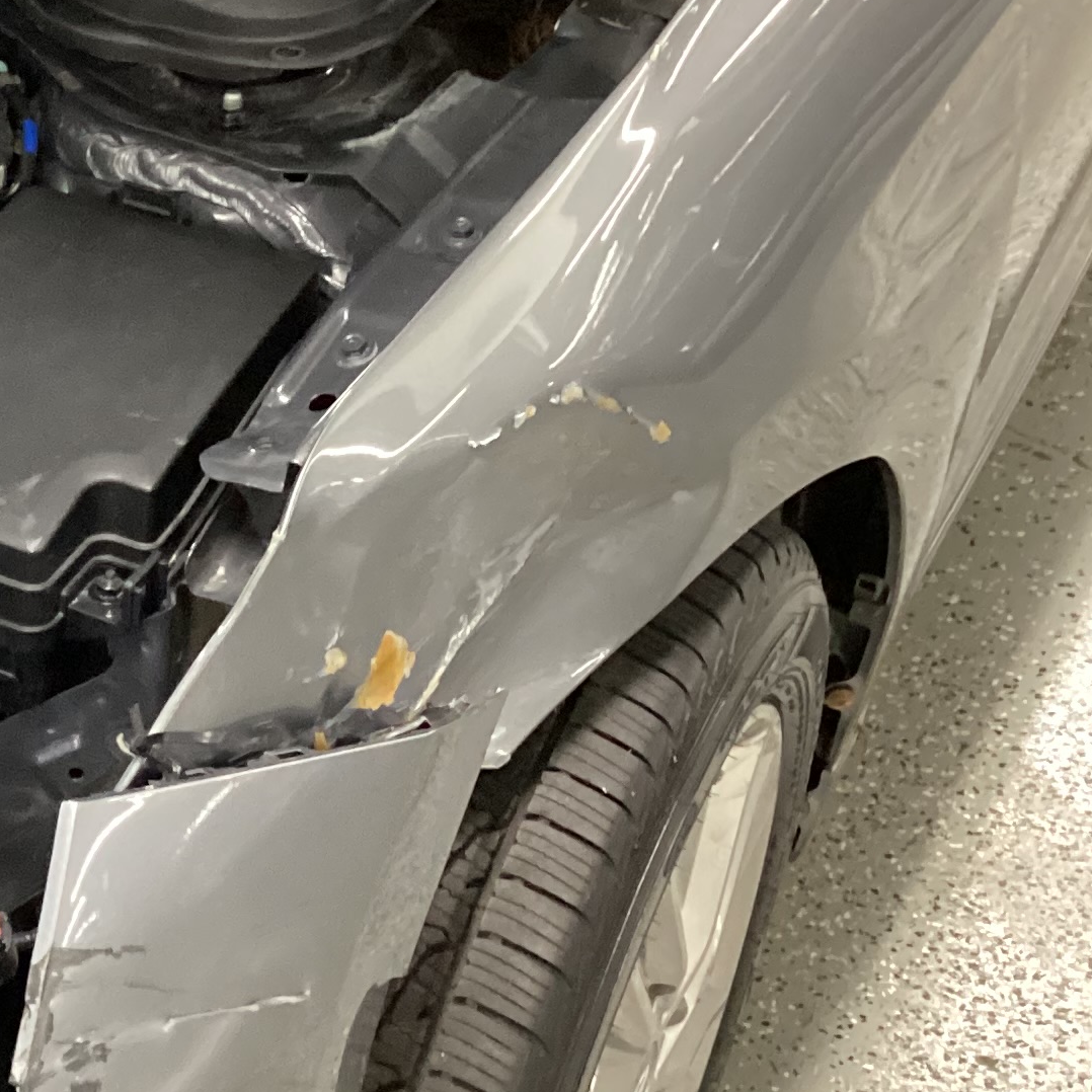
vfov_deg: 20.9
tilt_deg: -38.8
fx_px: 2962
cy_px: 627
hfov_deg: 19.0
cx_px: -407
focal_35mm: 83
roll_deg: +4.6
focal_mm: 3.3
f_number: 2.4
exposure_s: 1/25
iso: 500
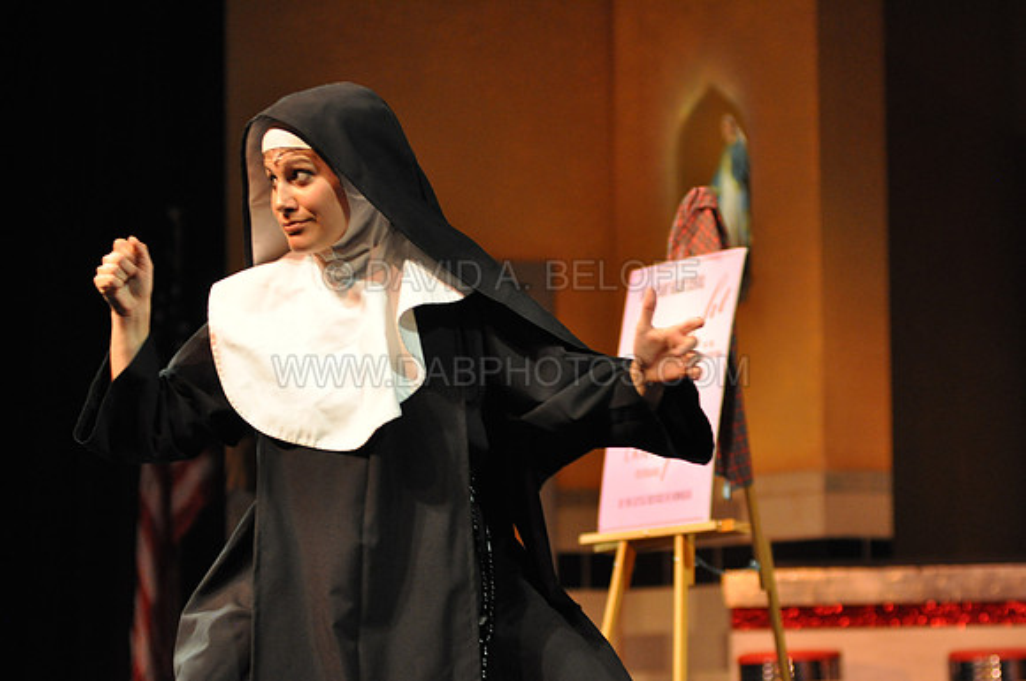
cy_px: 340
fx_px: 3415
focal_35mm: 120
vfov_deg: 11.4
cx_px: 513
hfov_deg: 17.1
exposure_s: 1/200
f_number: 2.8
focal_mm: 80
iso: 1600
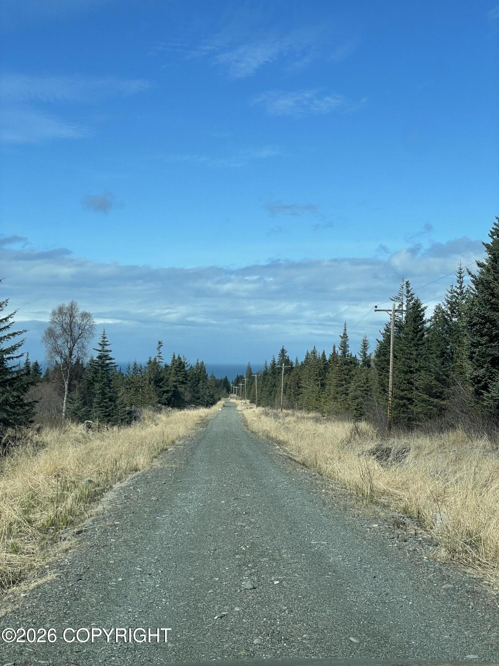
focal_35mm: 52
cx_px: 250
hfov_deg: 28.0
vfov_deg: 36.8
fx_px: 999
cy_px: 333
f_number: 2
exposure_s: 1/1712
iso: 25
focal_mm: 6
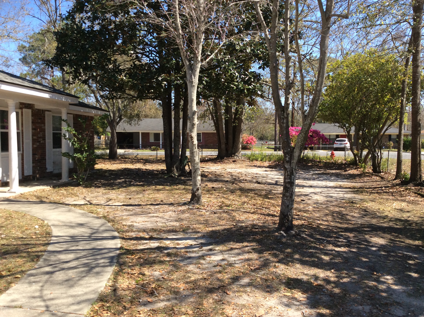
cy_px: 158
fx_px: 391
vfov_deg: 44.1
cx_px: 212
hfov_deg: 56.9
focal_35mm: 32
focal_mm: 3.3
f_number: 2.4
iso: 32
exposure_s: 1/650
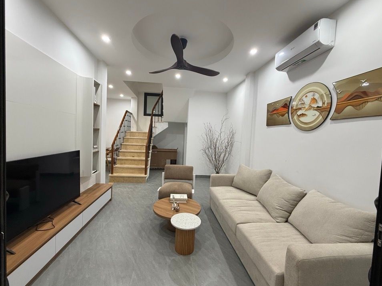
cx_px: 186
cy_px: 144
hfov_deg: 98.1
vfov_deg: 81.7
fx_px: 166
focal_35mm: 15
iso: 160
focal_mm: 2.22
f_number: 2.2
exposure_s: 1/100
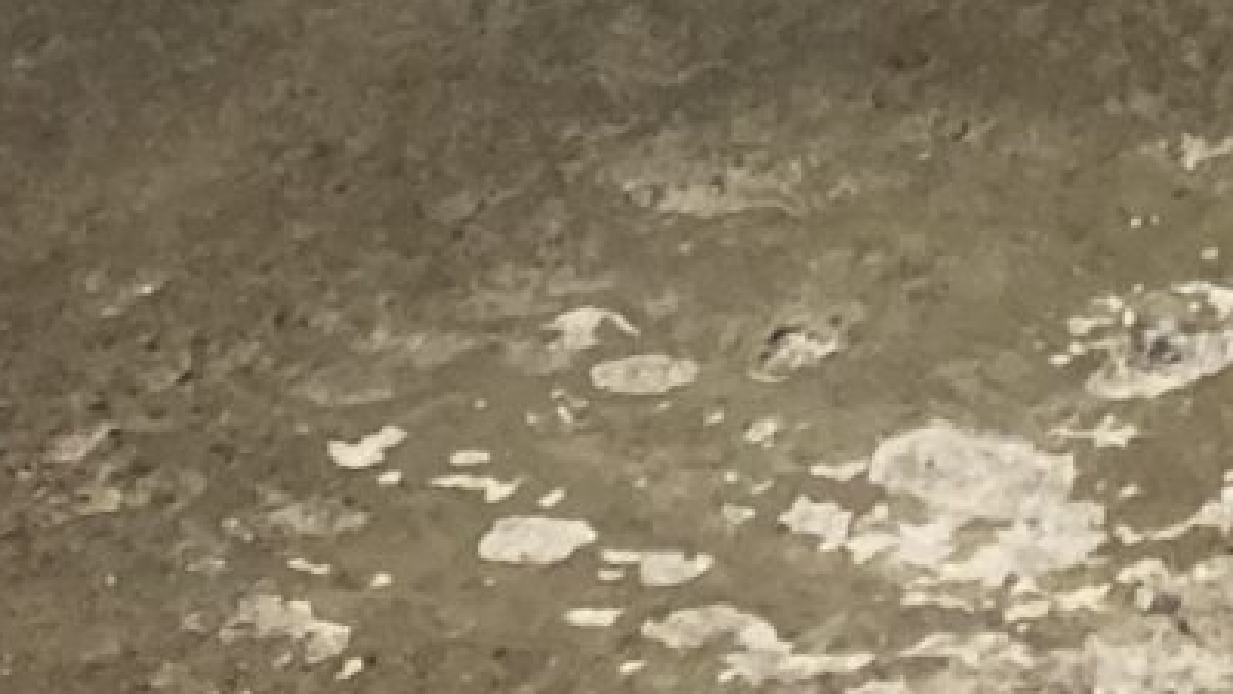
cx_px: 2774
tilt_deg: +0.9
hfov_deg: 9.9
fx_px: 6375
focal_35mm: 195
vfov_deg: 4.9
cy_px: -2927
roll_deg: +2.8
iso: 64
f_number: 1.8
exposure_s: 1/50
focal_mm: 3.99
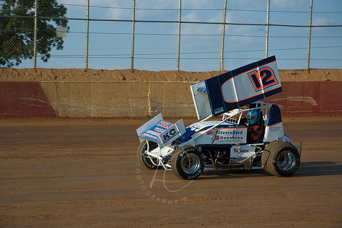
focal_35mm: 105
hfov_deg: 19.5
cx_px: 171
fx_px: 997
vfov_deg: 13.0
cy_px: 114
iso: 200
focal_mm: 70
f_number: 6.3
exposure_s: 1/500
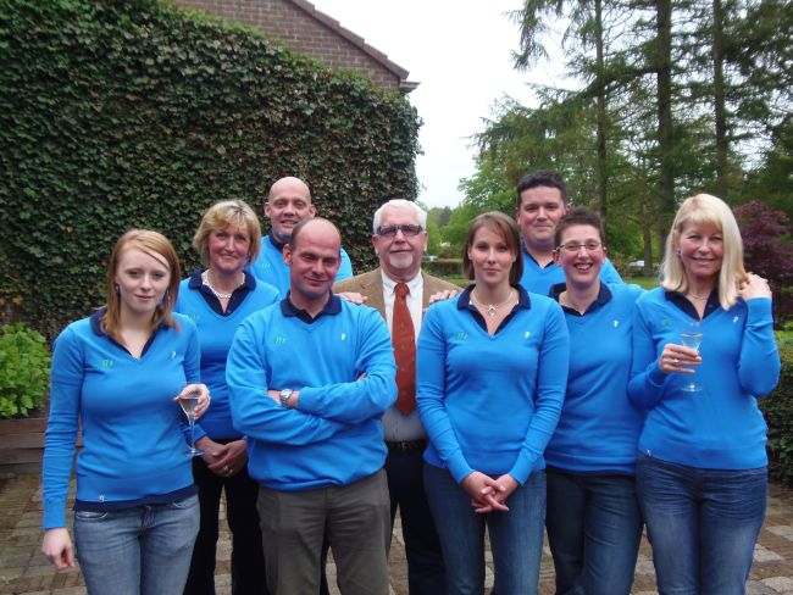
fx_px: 802
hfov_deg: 52.6
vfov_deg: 40.7
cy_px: 298
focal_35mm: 35
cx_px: 396
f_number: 3.4
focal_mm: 6.5
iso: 100
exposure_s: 1/30
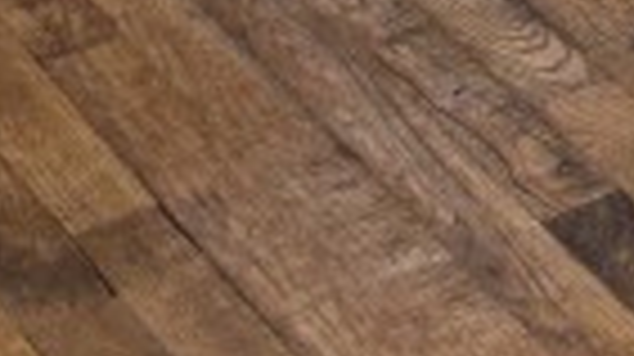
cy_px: -1320
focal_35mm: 182
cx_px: 2253
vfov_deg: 5.4
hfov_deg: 8.5
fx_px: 3057
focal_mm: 5.4
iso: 100
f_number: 1.8
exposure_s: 1/60
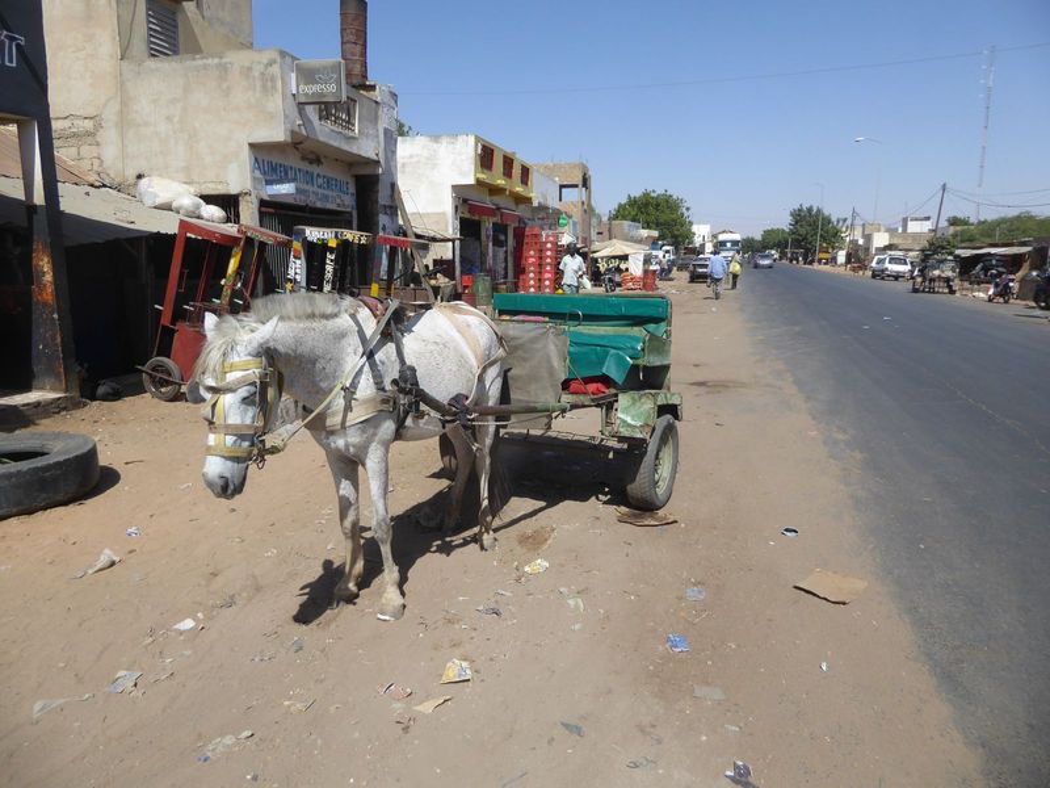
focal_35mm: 24
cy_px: 394
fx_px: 728
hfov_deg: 71.6
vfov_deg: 56.8
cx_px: 525
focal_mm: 4.3
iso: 80
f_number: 3.3
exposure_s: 1/1300
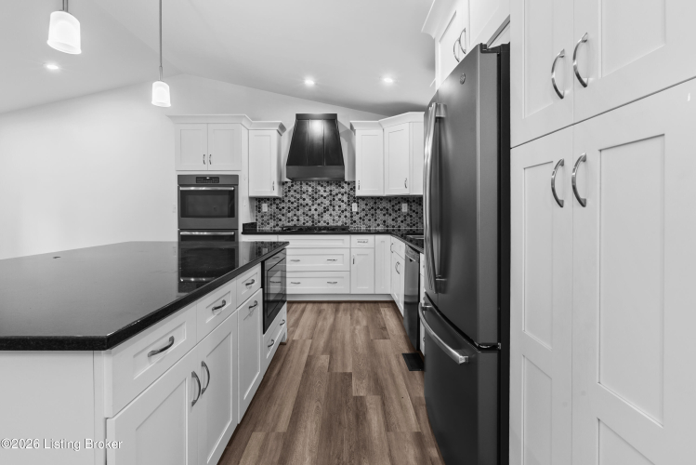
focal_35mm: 16
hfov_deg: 96.7
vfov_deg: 73.8
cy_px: 232
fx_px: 309
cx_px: 348
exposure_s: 1/1.25
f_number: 11
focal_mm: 16
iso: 400
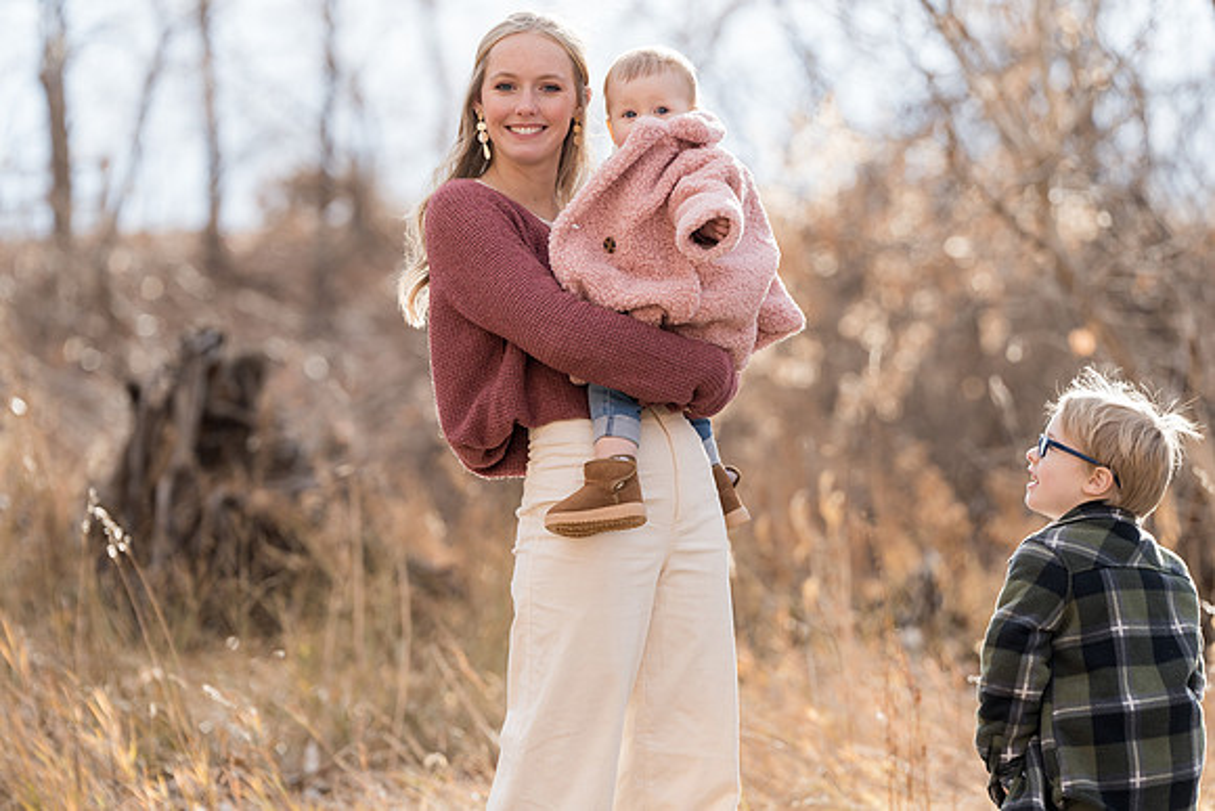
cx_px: 608
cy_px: 406
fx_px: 6076
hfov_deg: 11.4
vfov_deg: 7.6
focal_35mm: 180
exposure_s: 1/320
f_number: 4
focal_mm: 180
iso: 200
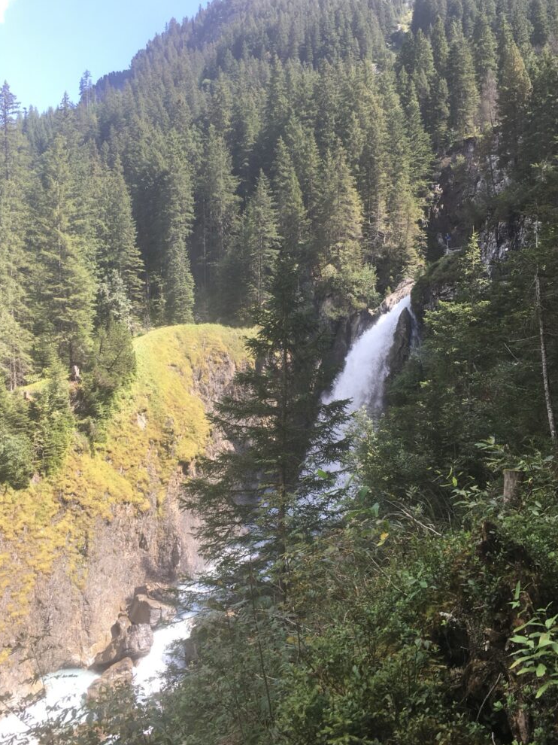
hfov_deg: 46.8
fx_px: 645
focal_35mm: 30
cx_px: 282
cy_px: 372
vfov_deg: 60.0
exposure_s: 1/275
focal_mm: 4.15
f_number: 2.2
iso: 25
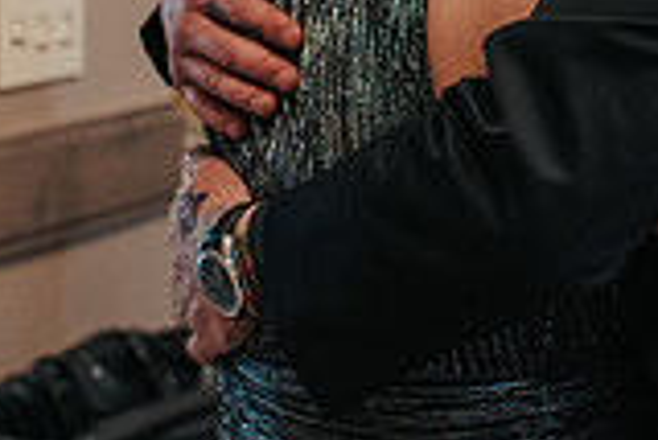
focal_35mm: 127
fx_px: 2323
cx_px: 765
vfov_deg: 10.6
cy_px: -138
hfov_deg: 15.6
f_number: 3.2
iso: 1000
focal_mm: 35
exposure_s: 1/250
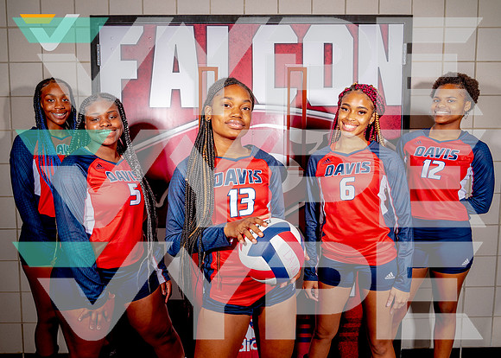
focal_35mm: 27
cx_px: 224
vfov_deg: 49.4
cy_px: 182
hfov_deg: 65.5
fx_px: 388
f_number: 8
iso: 100
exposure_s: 1/125
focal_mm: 24
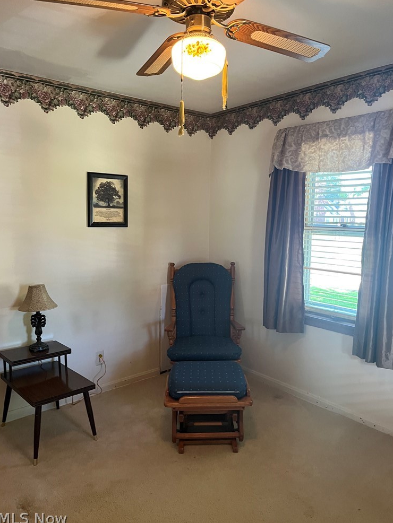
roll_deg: -2.3
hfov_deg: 51.4
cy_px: 259
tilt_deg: -5.0
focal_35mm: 27
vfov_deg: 65.3
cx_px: 198
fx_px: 409
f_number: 1.6
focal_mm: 5.1
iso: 200
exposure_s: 1/60
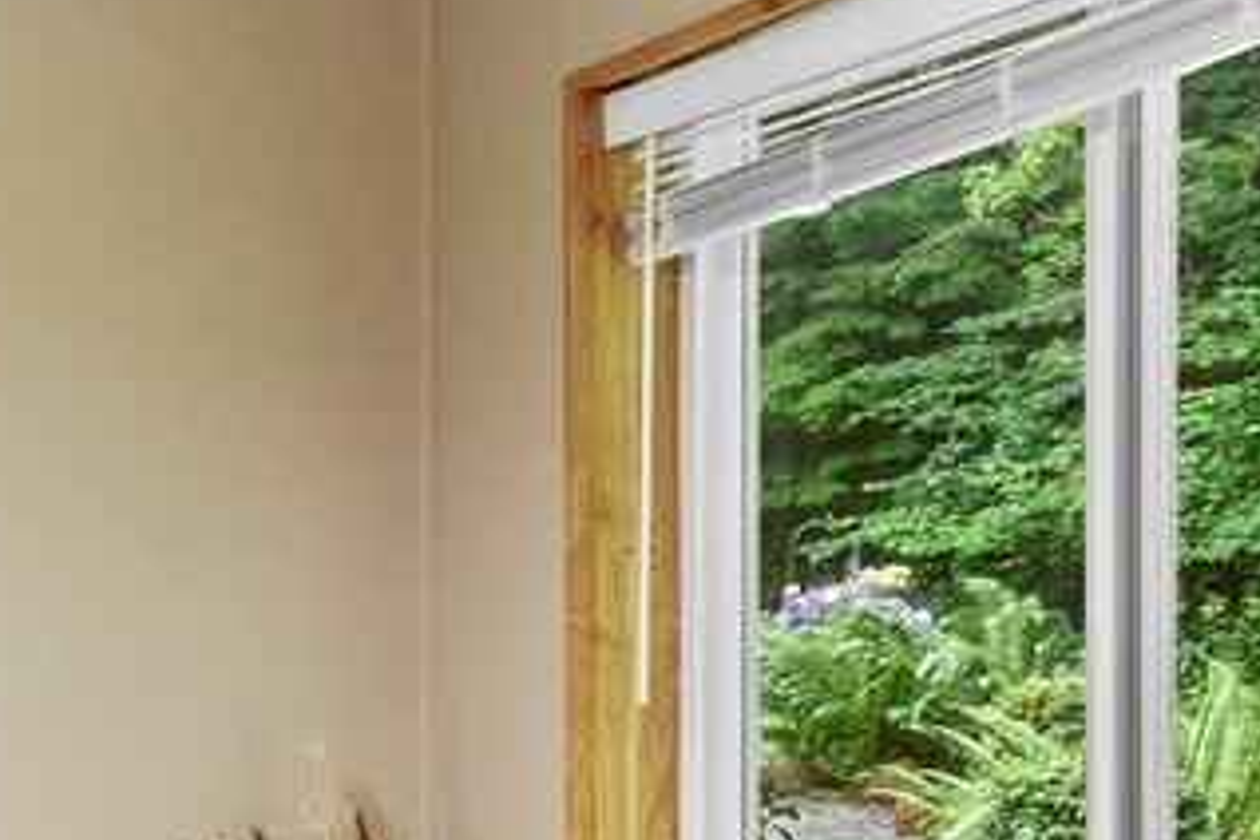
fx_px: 2800
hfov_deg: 20.7
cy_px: 717
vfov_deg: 16.9
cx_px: -751
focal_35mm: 80
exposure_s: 1/1.25
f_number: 9
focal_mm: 10
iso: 200
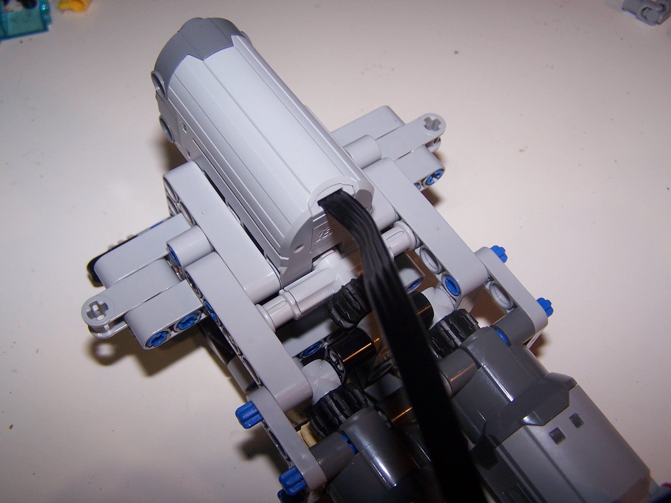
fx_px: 737
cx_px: 336
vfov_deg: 37.7
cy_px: 252
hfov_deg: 49.0
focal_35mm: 38
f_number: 2.8
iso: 80
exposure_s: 1/60
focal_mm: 6.3
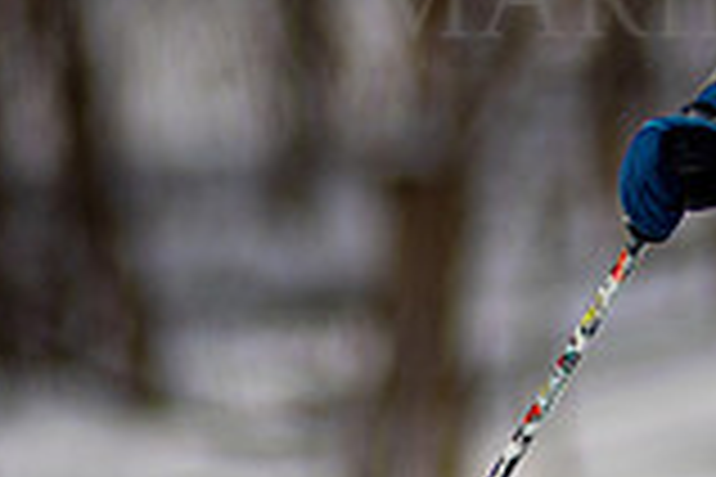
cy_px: 61
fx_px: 36891
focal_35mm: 1855
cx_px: 905
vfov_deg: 0.7
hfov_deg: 1.1
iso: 100
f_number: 2.8
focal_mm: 300
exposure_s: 1/6400
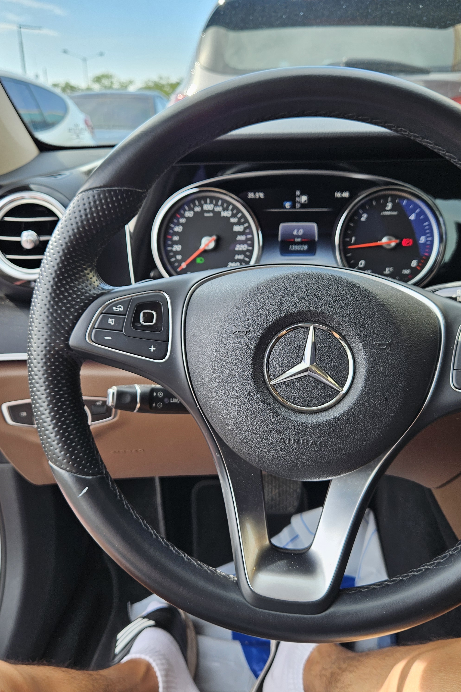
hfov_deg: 41.0
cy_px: 346
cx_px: 260
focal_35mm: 32
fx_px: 615
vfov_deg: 58.7
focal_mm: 5.4
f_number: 1.8
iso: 25
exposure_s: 1/240
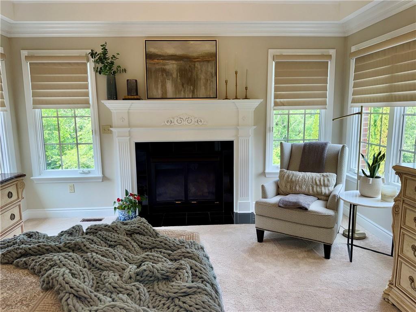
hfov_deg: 71.6
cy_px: 156
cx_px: 208
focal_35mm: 24
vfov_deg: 56.8
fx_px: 288
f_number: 1.78
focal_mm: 6.76
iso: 50
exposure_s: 1/193
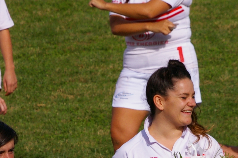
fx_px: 4432
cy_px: 208
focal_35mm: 671
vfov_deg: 2.0
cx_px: 145
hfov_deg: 3.1
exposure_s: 1/750
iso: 400
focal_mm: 150
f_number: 11
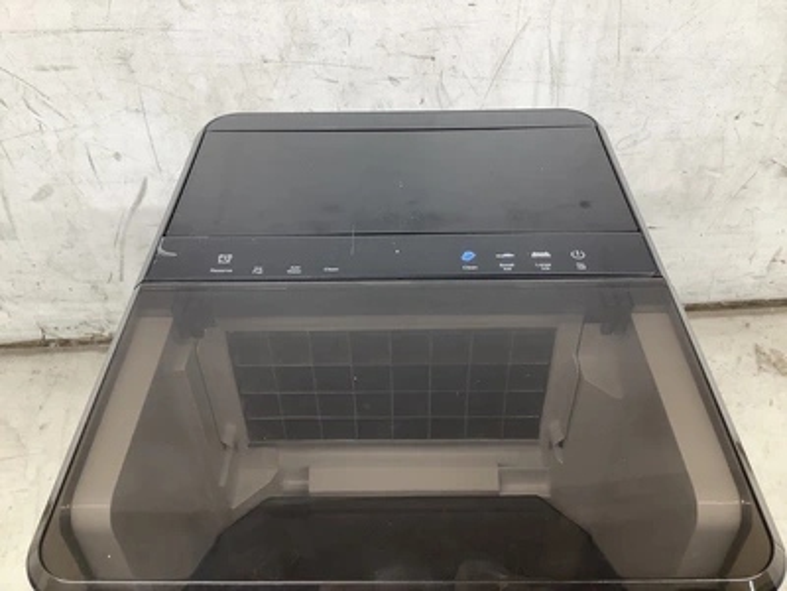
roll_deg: +1.3
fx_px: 705
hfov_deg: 58.4
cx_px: 394
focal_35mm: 31
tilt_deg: -41.1
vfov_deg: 45.4
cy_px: 296
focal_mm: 3.3
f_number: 2.4
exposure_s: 1/60
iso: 64
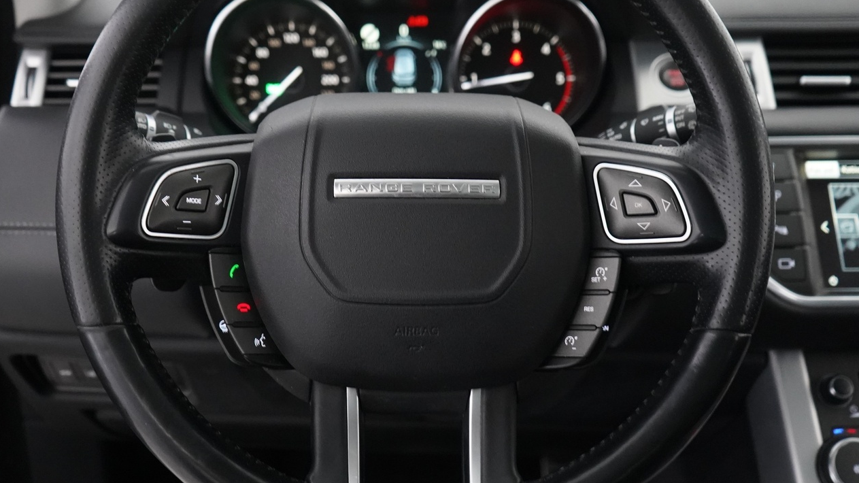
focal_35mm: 43
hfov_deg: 47.3
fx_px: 979
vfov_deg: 27.7
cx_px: 401
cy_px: 201
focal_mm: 32
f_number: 4
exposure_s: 1/60
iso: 6400
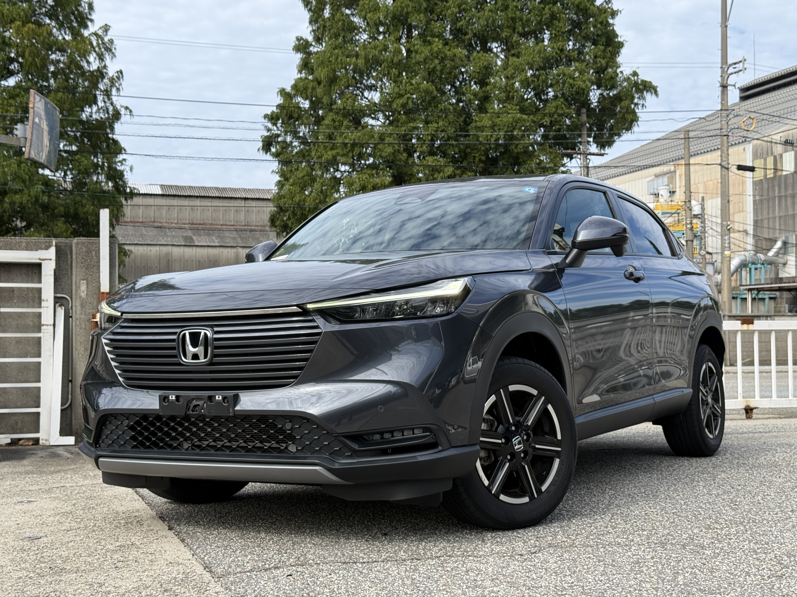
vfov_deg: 30.3
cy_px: 298
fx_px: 1105
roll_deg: -0.1
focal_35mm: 48
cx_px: 398
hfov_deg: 39.7
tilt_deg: +2.5
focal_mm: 6.76
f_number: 1.78
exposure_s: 1/2415
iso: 80
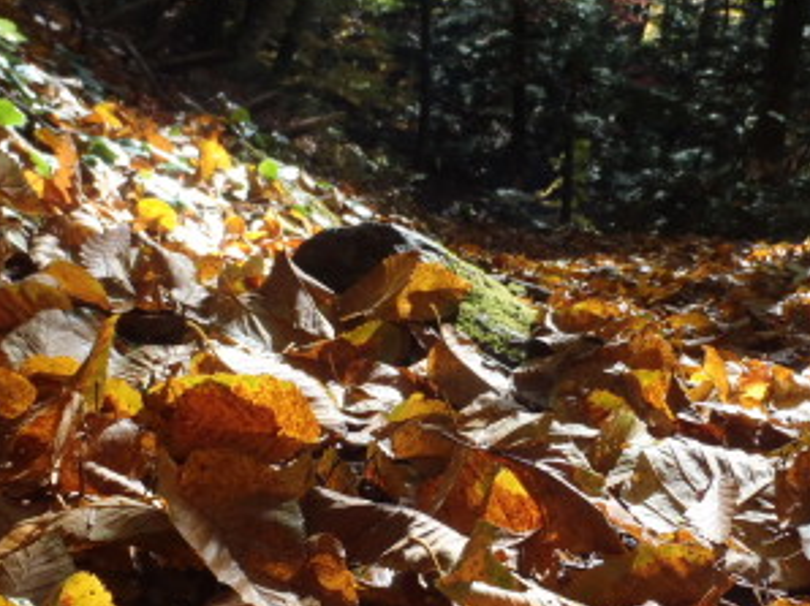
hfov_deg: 40.4
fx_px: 1099
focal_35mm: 47
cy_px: 385
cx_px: 457
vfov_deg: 30.7
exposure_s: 1/60
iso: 100
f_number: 3.9
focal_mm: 5
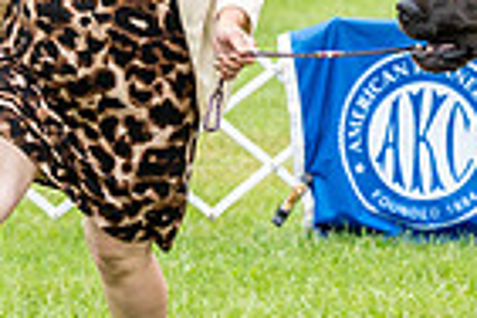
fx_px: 6664
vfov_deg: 2.7
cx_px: 548
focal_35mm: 503
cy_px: -73
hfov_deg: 4.1
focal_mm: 122
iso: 400
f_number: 4.5
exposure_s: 1/1000
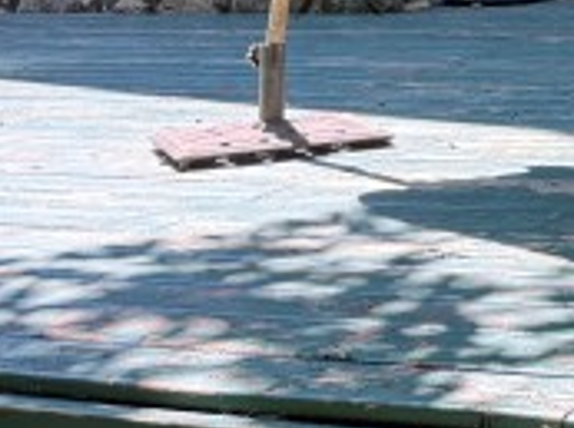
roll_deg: +0.8
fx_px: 1473
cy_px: -189
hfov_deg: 19.0
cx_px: 899
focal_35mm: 89
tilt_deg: +2.8
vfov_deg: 15.4
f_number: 1.78
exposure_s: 1/326
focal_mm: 6.76
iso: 100
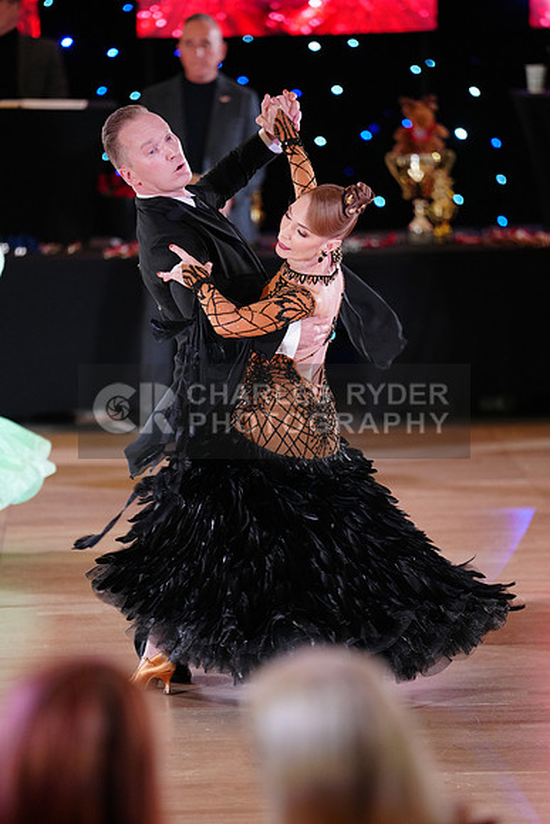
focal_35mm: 200
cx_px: 275
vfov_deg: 10.3
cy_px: 412
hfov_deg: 6.9
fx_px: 4580
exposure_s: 1/320
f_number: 2.8
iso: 2500
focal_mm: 200
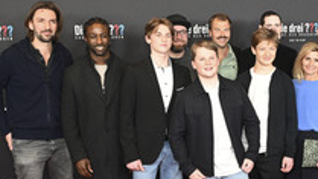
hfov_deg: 32.5
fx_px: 524
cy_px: 111
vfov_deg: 19.4
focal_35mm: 62
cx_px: 269
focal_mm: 27.5
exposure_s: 1/160
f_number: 5.6
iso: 1250
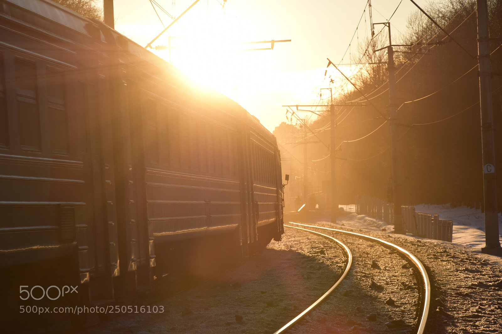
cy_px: 167
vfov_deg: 8.7
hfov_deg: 13.0
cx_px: 251
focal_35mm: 158
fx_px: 2196
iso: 100
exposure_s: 1/250
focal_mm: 105
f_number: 5.6
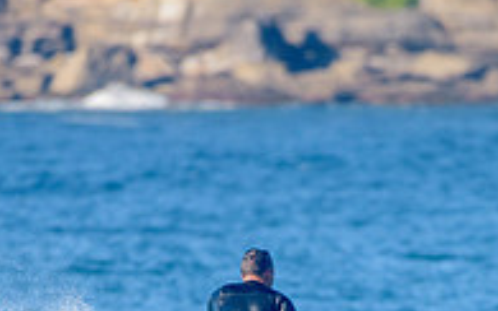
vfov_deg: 0.9
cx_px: 266
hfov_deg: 1.4
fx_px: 20568
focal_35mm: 1515
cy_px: 481
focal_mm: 500
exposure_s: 1/2000
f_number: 5.6
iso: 400
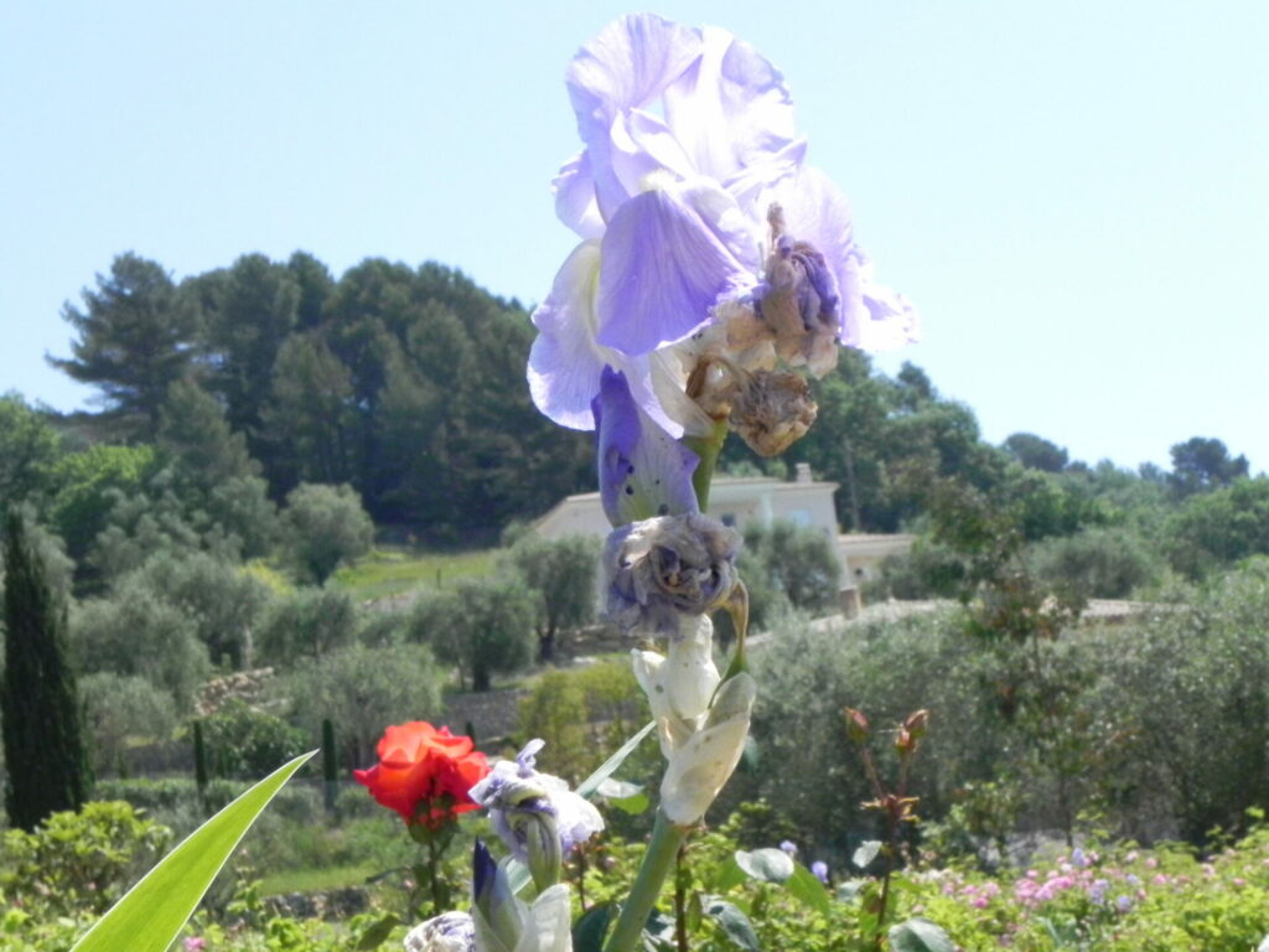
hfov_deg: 26.0
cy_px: 476
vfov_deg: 19.6
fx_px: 2749
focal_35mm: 75
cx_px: 634
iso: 800
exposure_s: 1/1186
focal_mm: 13.4
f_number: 8
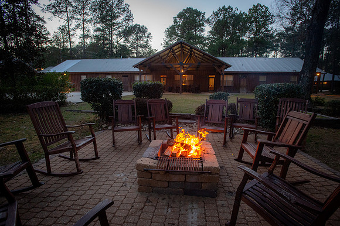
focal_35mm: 19
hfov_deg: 86.9
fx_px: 179
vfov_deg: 64.5
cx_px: 170
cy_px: 113
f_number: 4.5
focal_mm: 19
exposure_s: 1/200
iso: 4000
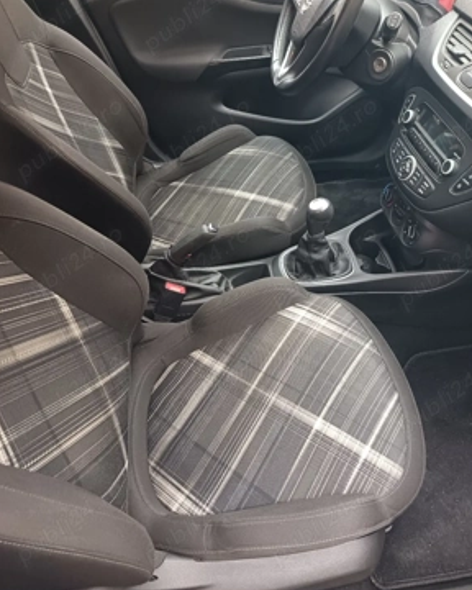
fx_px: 454
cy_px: 287
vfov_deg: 66.0
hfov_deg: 54.9
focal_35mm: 26
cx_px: 229
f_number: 1.75
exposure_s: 1/25.1
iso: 1669
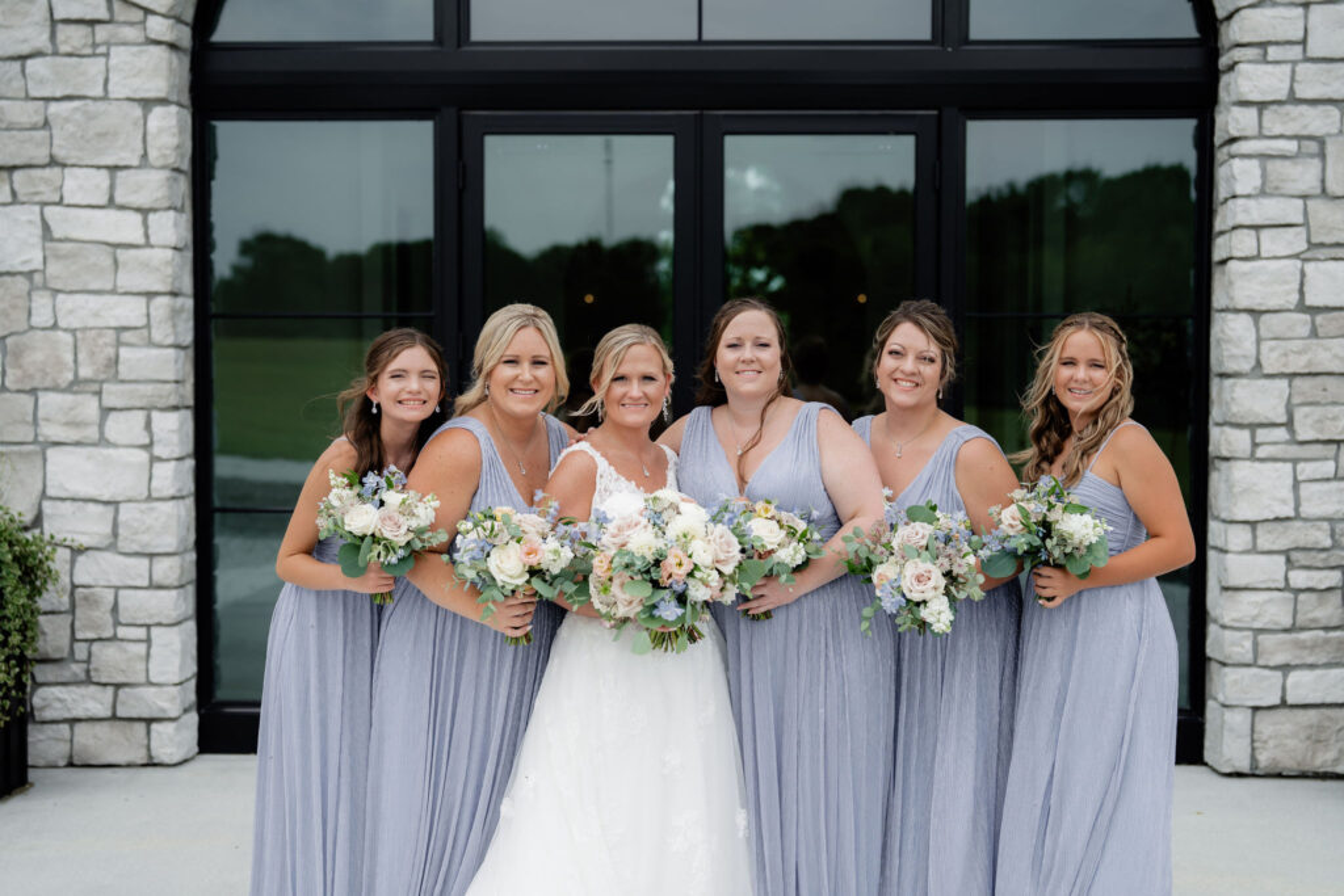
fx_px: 1921
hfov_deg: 38.6
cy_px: 440
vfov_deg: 26.3
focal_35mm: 51
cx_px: 672
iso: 100
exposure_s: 1/2000
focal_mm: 50
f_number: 2.2
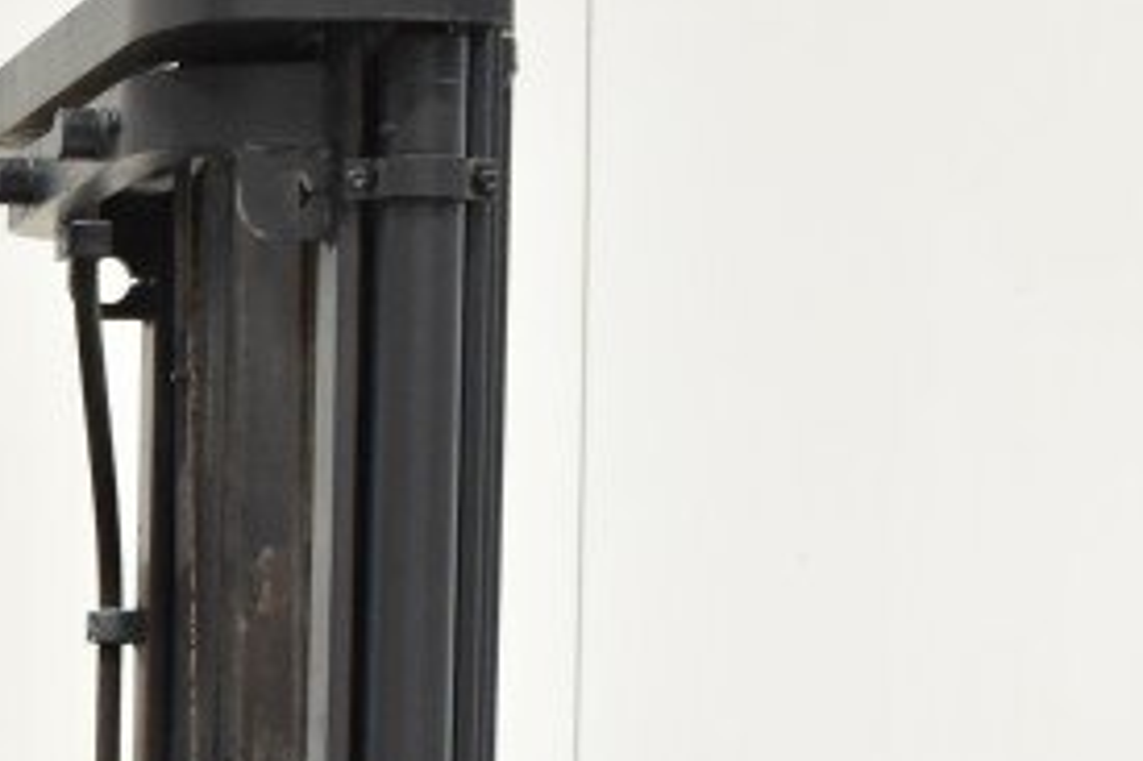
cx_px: -948
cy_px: 1218
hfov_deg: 12.9
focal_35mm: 144
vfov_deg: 9.2
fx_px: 4569
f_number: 7.1
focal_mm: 22
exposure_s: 1/10
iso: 800
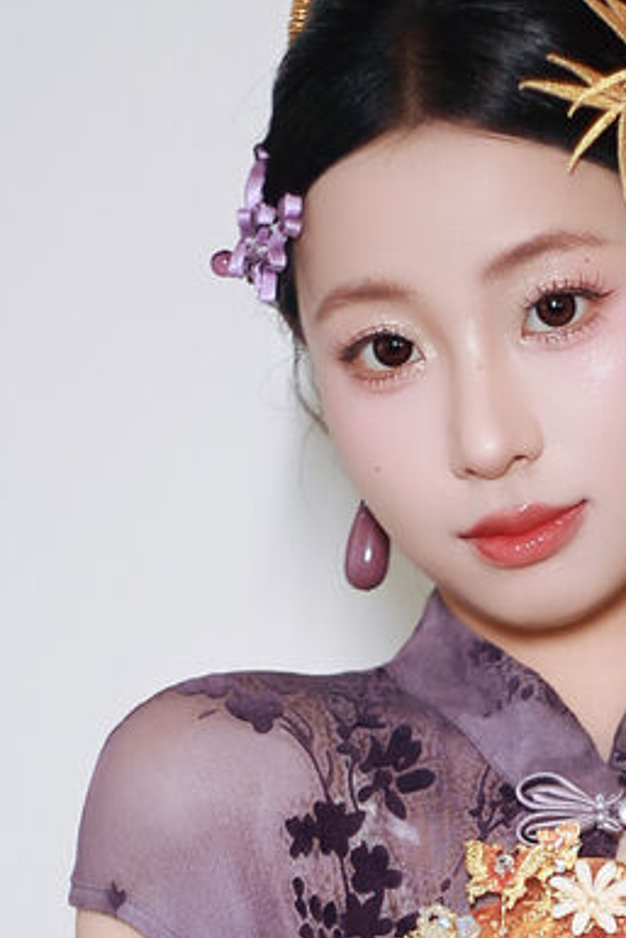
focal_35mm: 229
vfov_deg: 8.9
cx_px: 738
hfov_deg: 6.0
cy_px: 1113
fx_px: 5967
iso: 500
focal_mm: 50
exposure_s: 1/250
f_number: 1.8
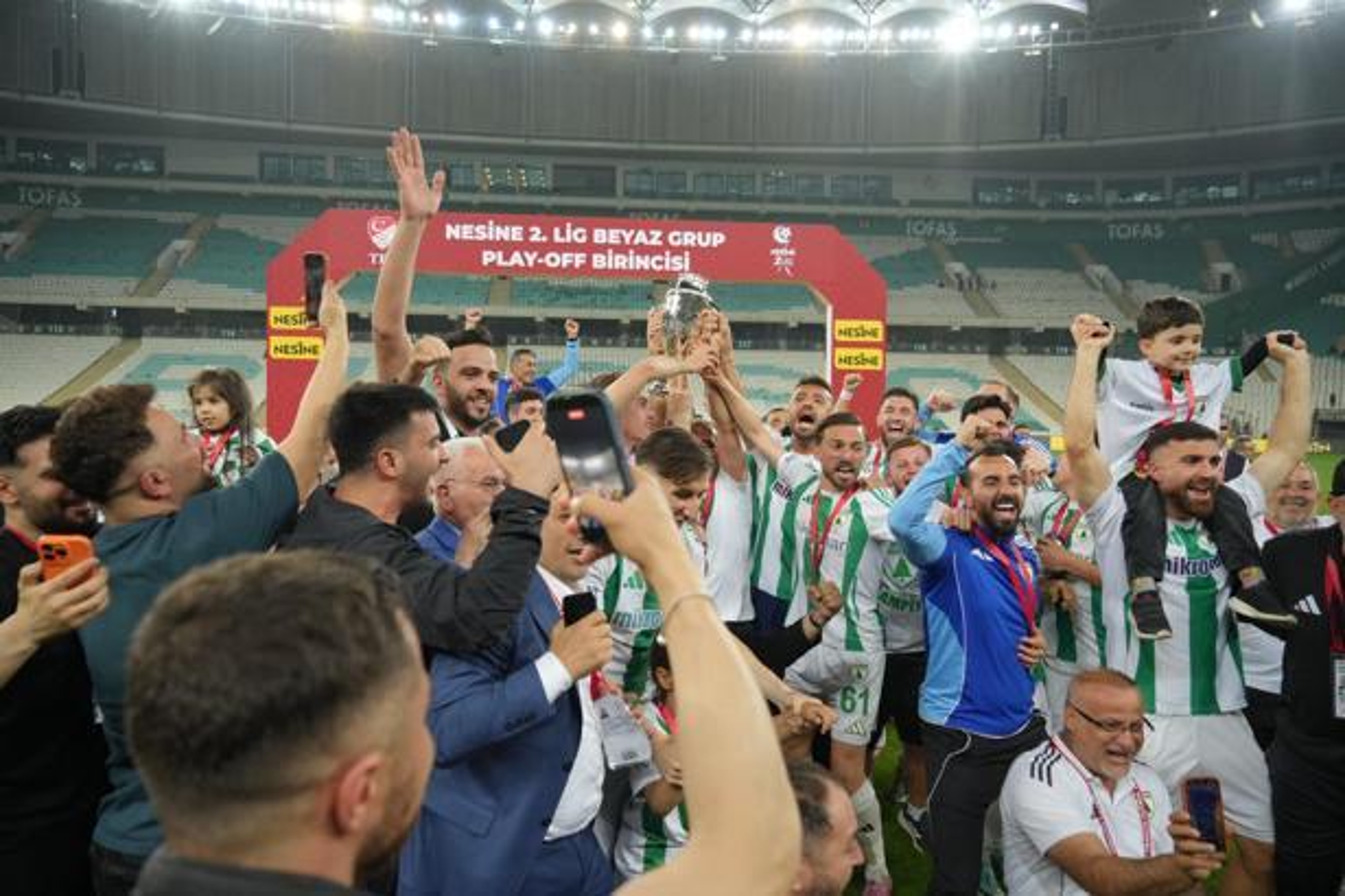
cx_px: 672
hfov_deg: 73.7
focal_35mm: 24
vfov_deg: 53.1
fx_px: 897
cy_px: 448
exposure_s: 1/800
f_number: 4
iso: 2500
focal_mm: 24
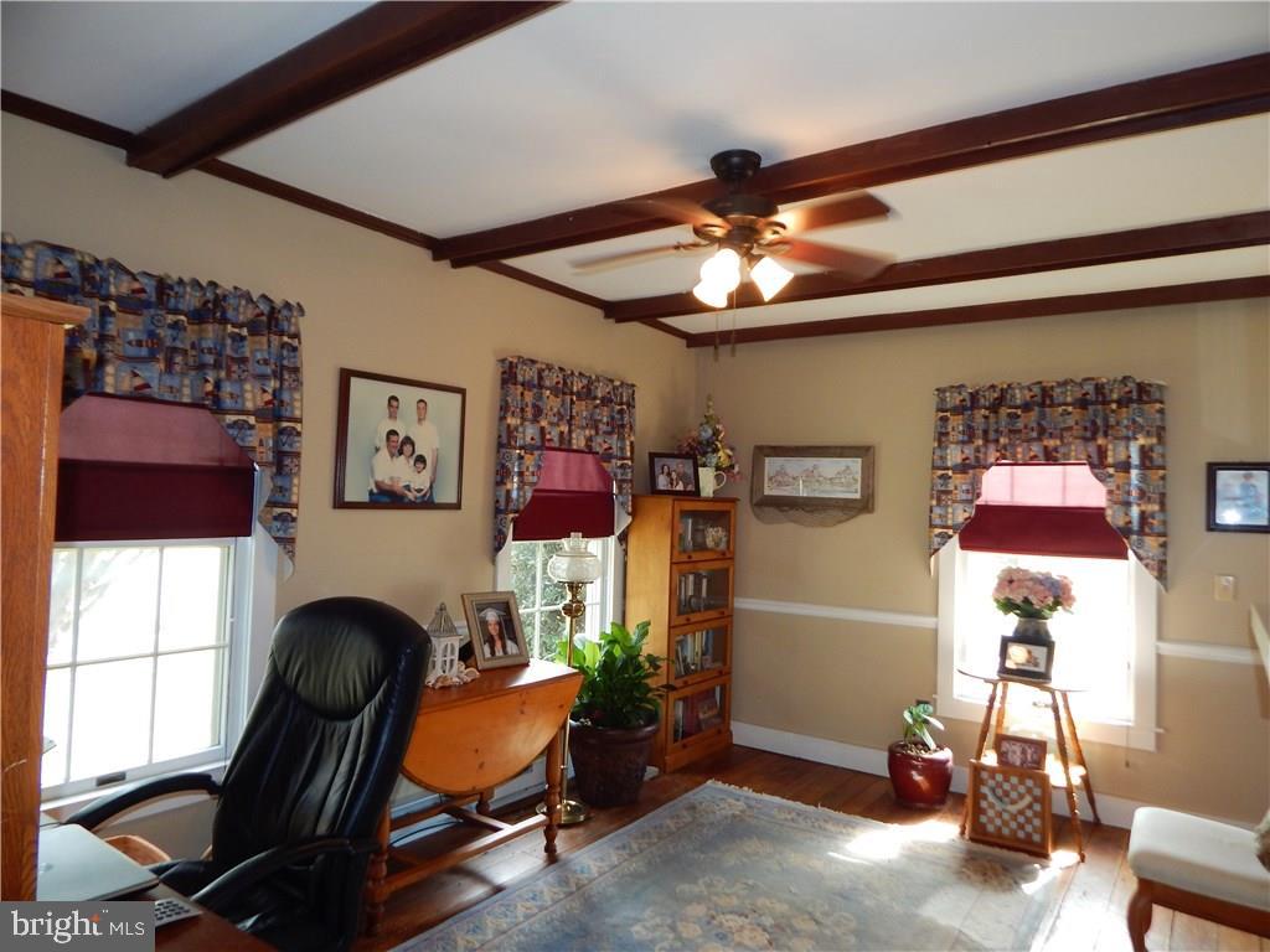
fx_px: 807
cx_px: 635
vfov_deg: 61.1
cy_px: 476
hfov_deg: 76.4
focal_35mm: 22
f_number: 3
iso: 125
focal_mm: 4
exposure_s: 1/30
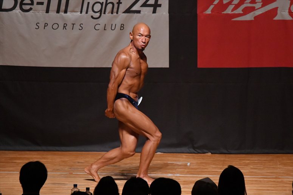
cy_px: 98
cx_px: 146
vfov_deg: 4.8
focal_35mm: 285
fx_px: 2318
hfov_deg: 7.2
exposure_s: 1/400
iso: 8000
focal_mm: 190
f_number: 5.6
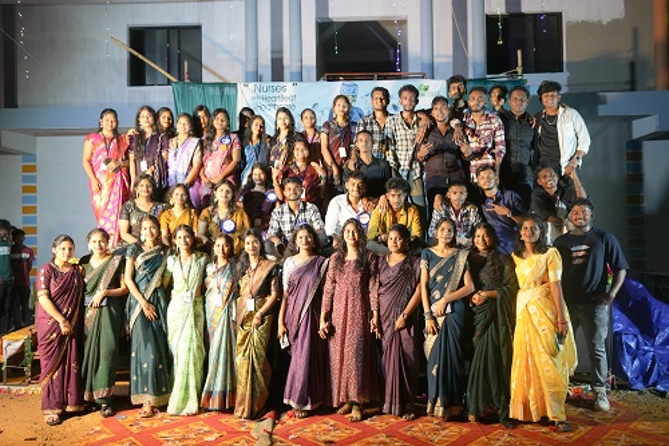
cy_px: 223
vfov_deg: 37.8
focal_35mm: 35
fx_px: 650
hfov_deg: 54.5
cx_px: 334
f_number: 2.8
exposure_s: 1/100
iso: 1250
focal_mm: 35
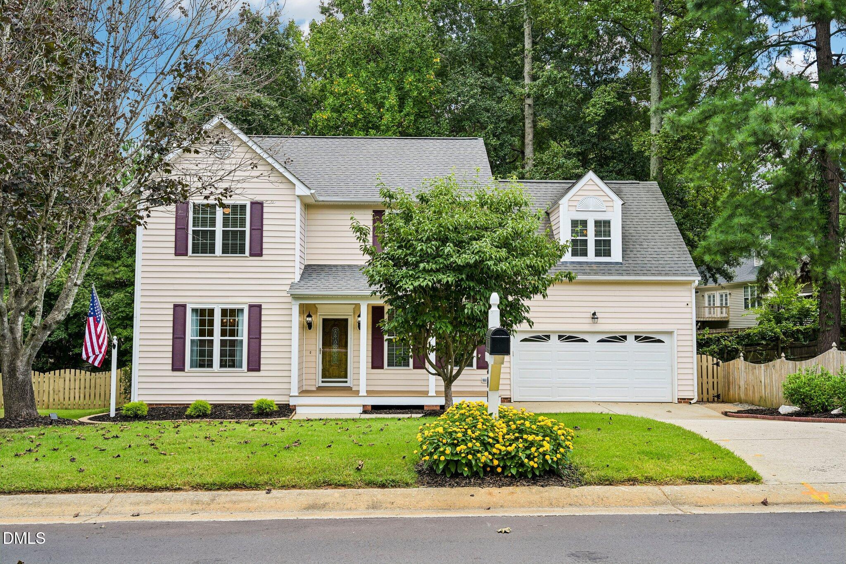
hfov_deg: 61.9
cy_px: 282
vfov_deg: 43.6
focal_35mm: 30
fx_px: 705
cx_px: 423
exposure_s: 1/100
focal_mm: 30
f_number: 8
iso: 100
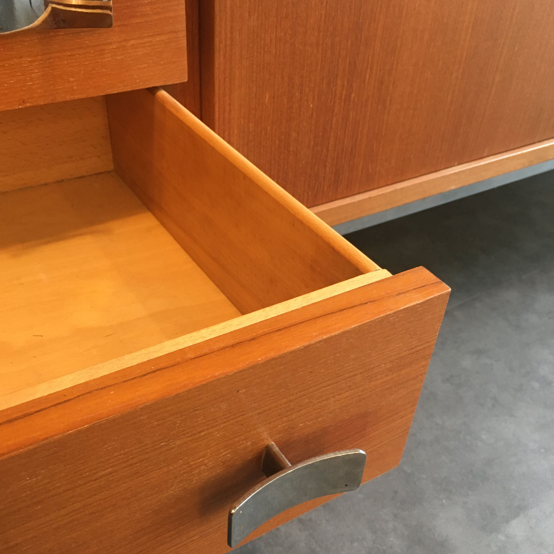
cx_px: 271
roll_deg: -6.1
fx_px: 634
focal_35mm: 35
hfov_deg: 47.2
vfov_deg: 46.6
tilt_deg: -41.4
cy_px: 359
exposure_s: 1/33
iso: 160
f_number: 2.2
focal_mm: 4.15
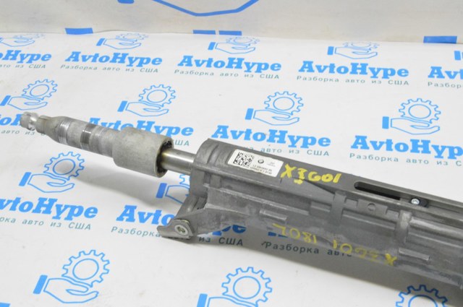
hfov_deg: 38.9
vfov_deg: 26.4
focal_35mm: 51
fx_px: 655
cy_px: 154
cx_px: 232
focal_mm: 34
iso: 6400
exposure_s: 1/15
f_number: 20
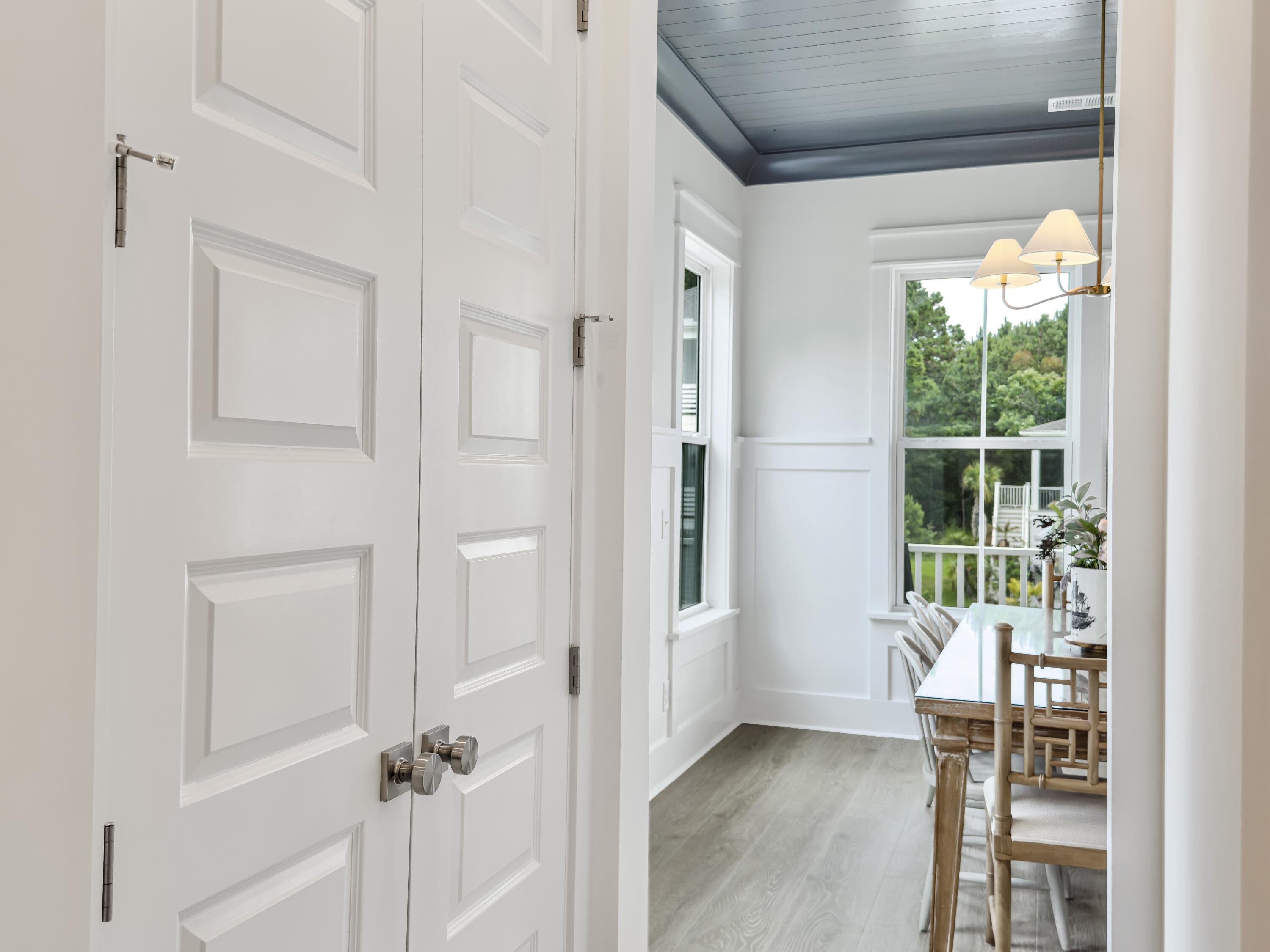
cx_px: 635
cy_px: 476
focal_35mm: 33
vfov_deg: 42.9
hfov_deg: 55.4
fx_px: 1211
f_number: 1.8
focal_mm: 6.76
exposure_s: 1/180
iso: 64
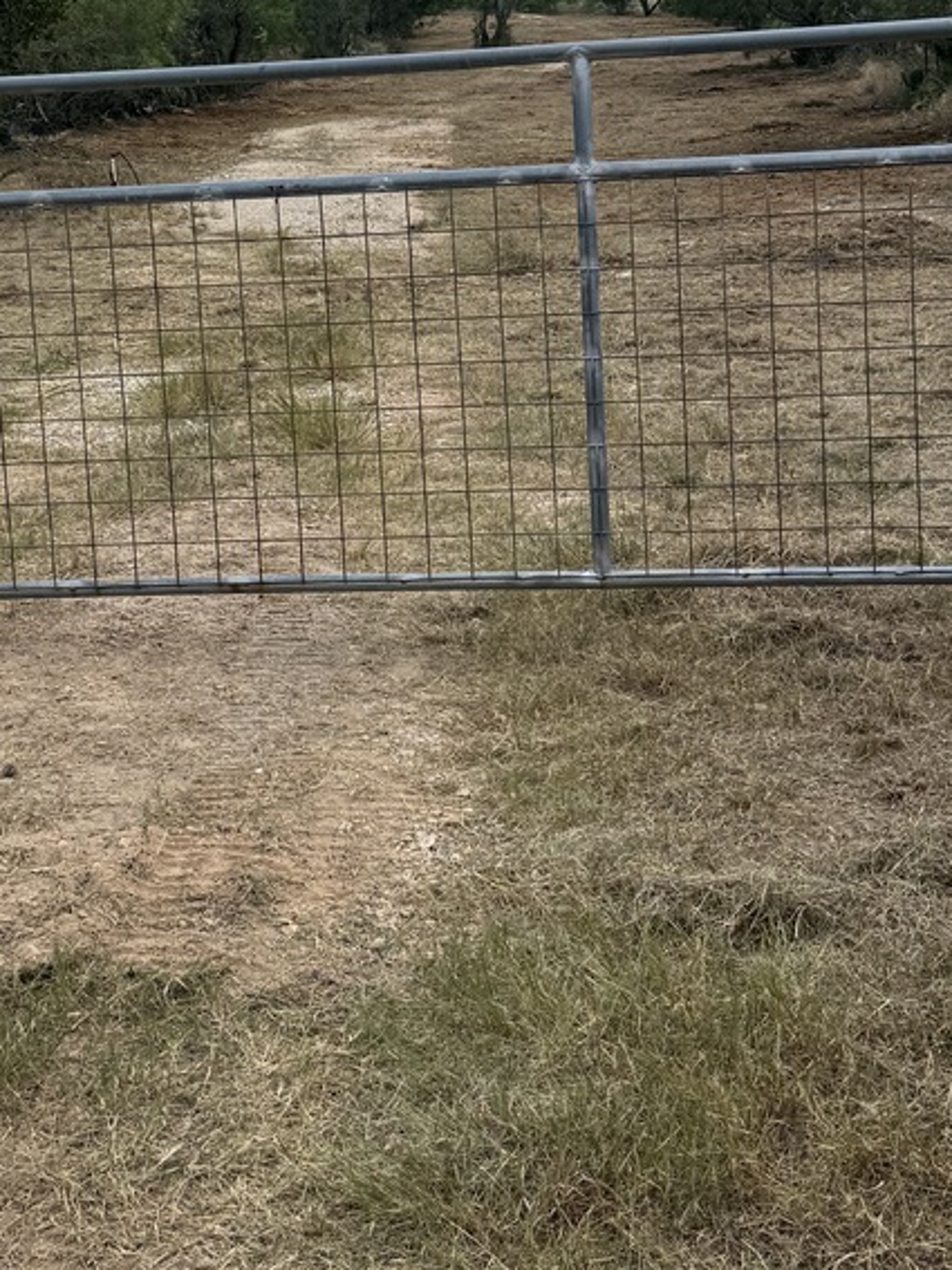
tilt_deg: -9.8
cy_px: 417
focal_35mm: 61
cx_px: 470
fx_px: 2238
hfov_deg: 24.0
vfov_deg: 31.4
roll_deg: +0.6
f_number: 1.78
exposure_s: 1/5348
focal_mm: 6.76
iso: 80
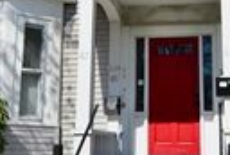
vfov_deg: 17.7
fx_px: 486
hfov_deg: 25.8
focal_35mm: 76
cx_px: 205
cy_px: 5
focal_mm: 13
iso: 100
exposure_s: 1/250
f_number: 8
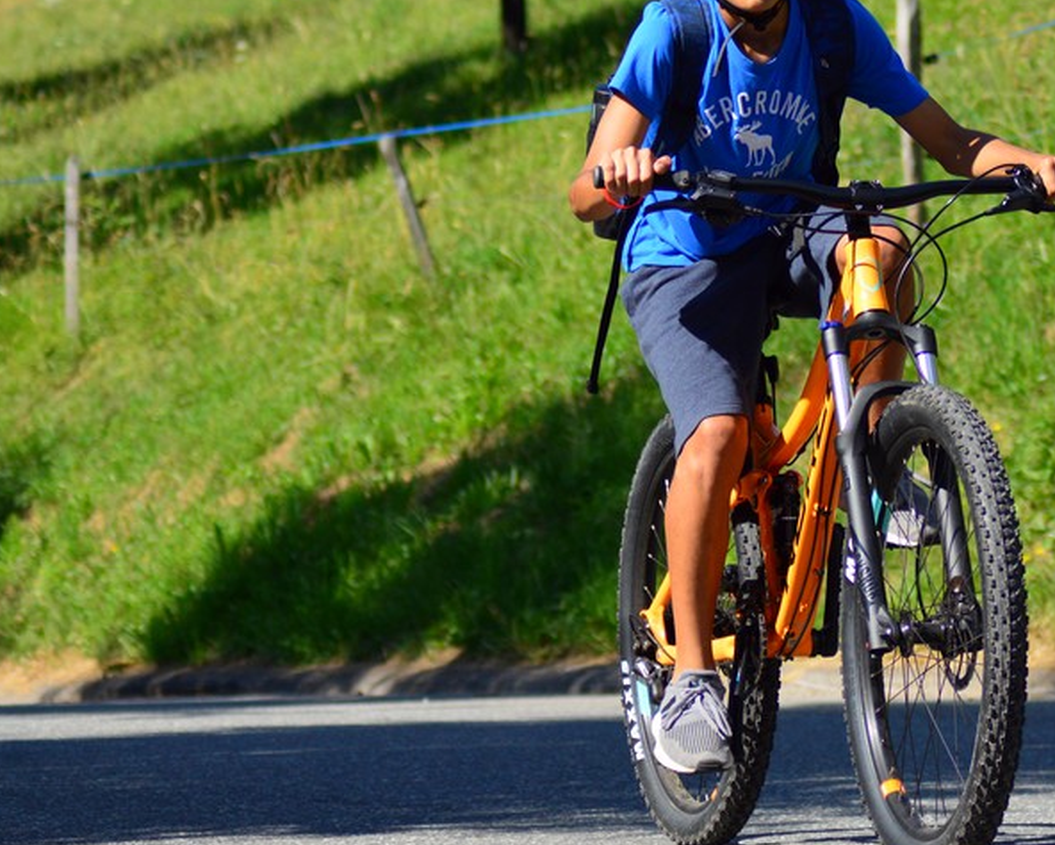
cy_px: 331
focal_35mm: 207
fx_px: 6460
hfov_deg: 9.3
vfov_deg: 7.5
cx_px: 700
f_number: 4.5
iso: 400
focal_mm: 85
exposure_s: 1/2000
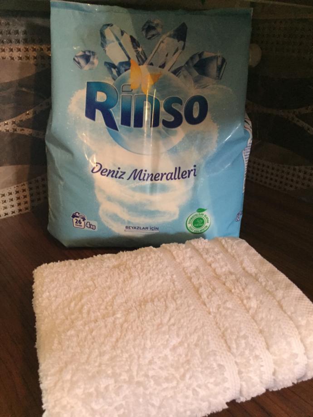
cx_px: 156
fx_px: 350
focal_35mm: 29
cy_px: 208
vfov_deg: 61.7
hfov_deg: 48.2
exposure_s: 1/17
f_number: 2.2
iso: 400
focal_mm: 4.15
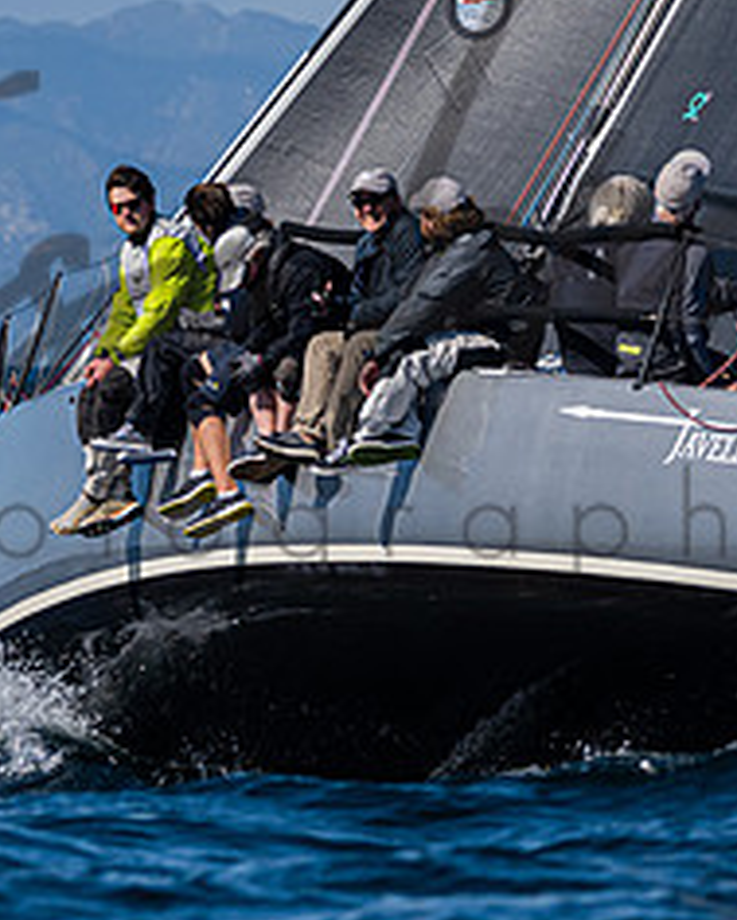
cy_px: 344
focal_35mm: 528
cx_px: 713
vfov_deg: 3.7
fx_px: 14387
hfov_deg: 2.9
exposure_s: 1/5000
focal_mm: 170
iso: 400
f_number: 4.8
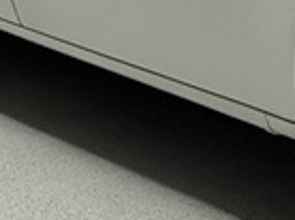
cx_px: 393
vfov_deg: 13.6
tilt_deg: -10.5
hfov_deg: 17.6
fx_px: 885
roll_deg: +0.3
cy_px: -83
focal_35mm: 104
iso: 250
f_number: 2.2
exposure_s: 1/100
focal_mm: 2.22
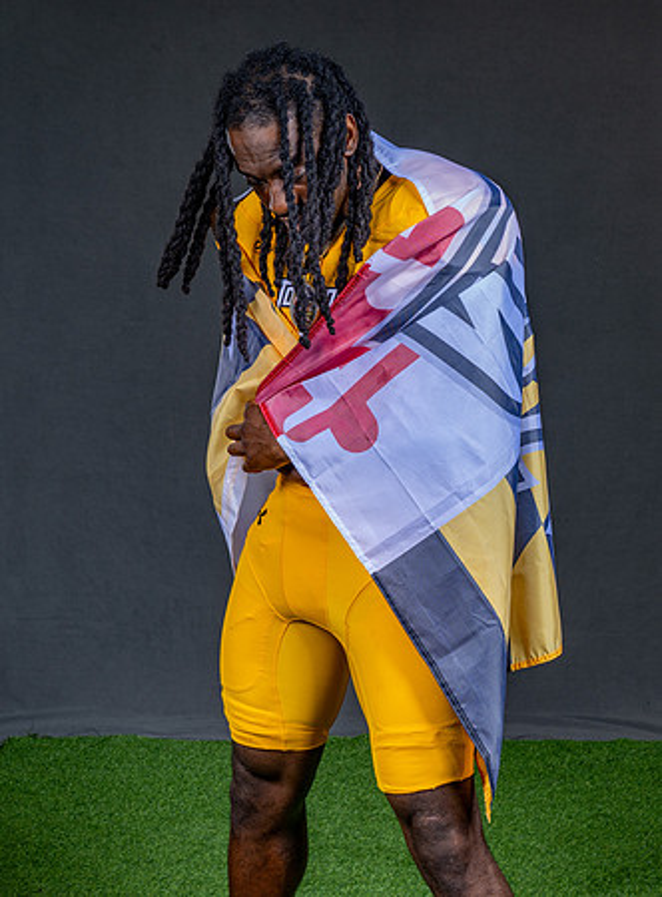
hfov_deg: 20.6
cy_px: 421
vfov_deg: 27.7
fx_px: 1817
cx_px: 443
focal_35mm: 71
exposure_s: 1/200
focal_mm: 44
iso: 100
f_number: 8
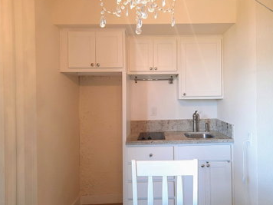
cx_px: 160
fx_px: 237
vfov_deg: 46.8
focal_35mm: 30
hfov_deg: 59.6
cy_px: 99
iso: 320
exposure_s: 1/60
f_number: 2
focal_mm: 4.6
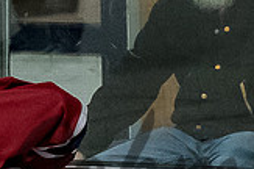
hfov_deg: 1.9
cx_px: -52
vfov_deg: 1.3
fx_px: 7514
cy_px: 277
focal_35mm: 1067
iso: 4000
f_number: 4
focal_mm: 95
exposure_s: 1/800
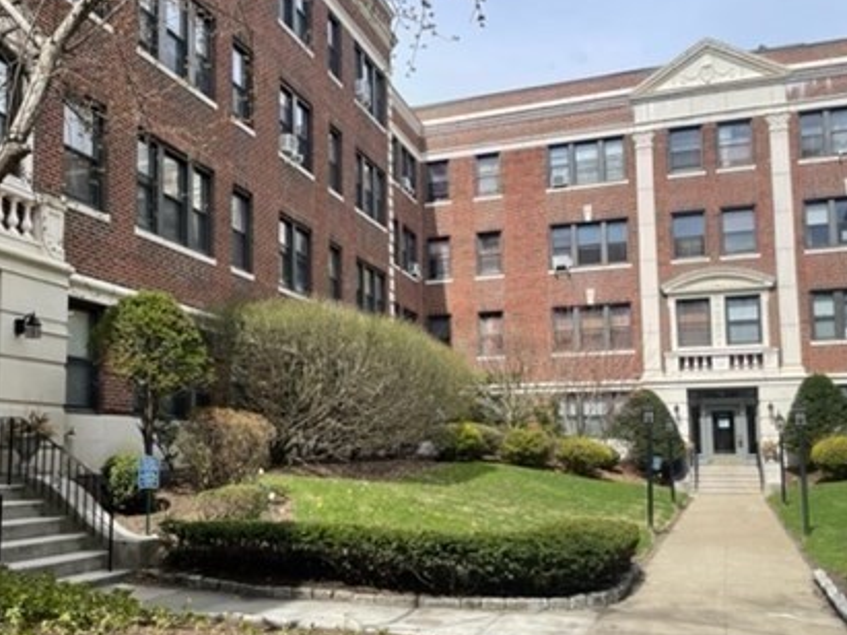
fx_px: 930
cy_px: 367
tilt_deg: +6.2
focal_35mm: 38
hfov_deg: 48.2
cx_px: 282
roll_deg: -0.1
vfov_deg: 37.6
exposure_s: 1/2174
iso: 32
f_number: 1.6
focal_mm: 4.2
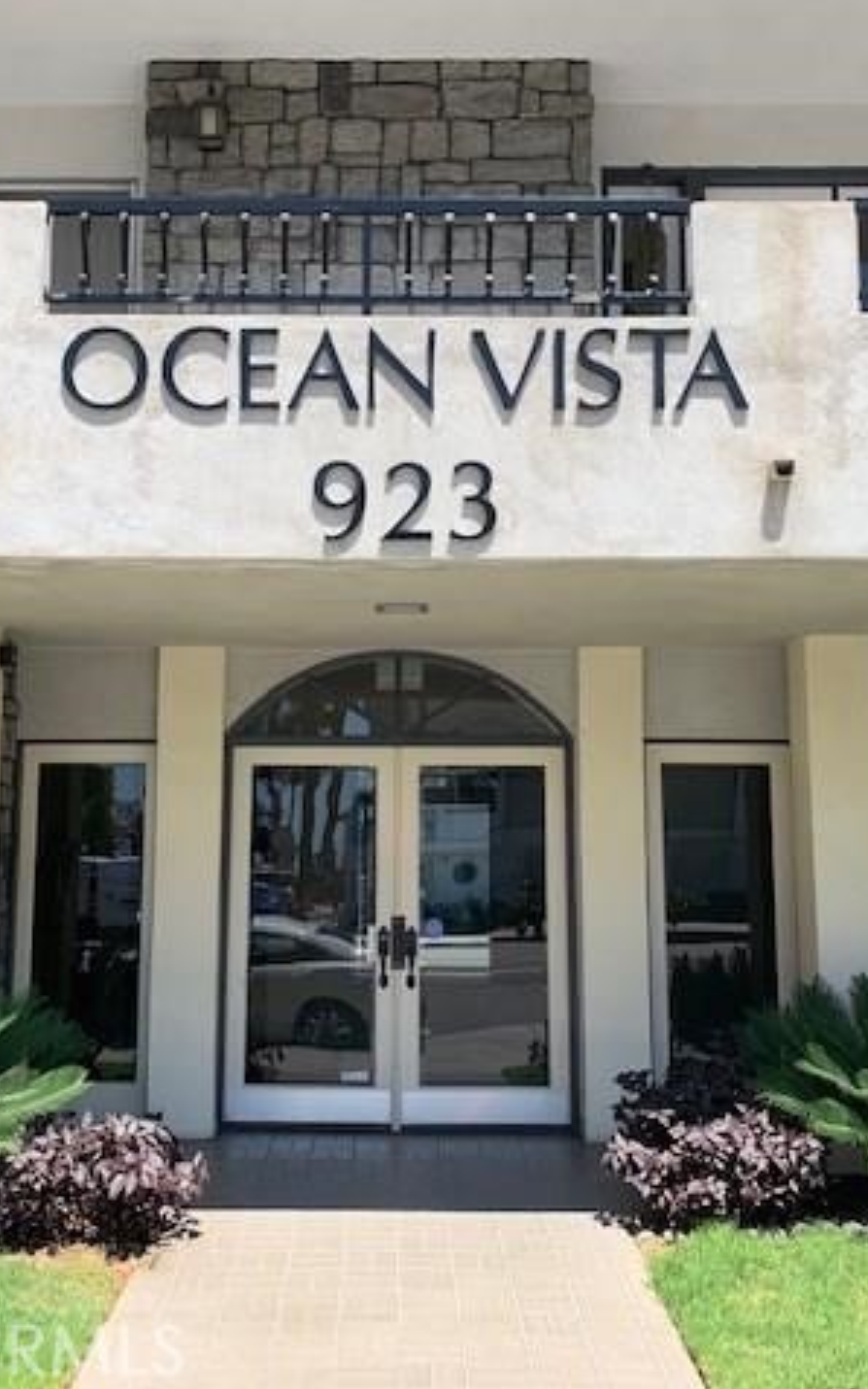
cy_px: 693
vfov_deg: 52.8
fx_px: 1401
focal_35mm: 37
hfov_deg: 34.4
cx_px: 384
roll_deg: -0.1
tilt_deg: +6.6
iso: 25
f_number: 1.8
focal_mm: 4.25
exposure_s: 1/1689
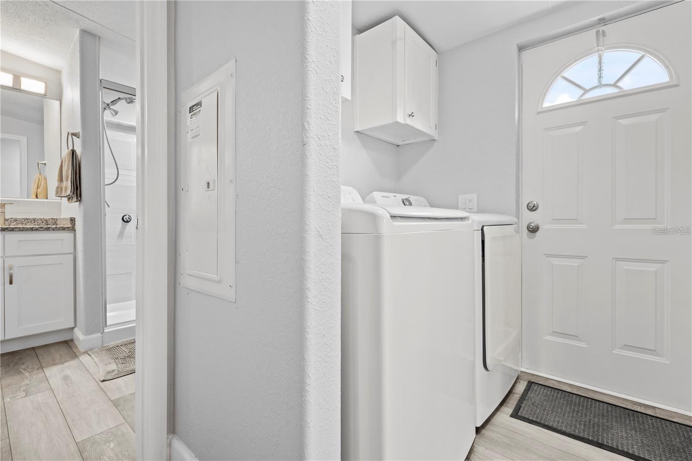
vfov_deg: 73.7
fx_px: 307
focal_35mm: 16
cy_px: 230
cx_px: 346
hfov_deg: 96.7
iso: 500
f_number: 10
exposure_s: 1/1.67
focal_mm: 16
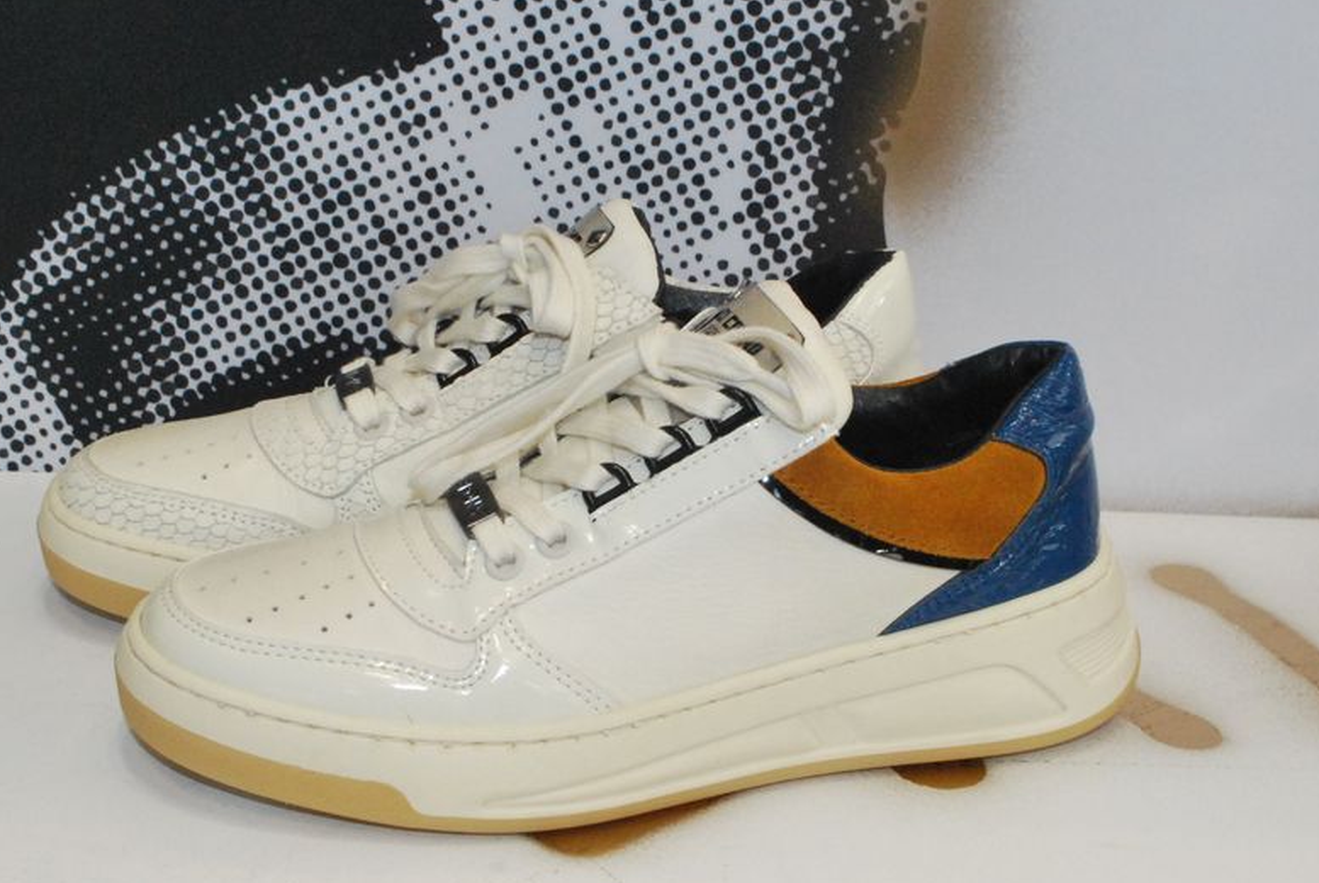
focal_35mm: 60
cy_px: 416
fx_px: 2201
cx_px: 607
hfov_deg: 33.3
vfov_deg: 22.7
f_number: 14
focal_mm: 26
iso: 1600
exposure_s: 1/200
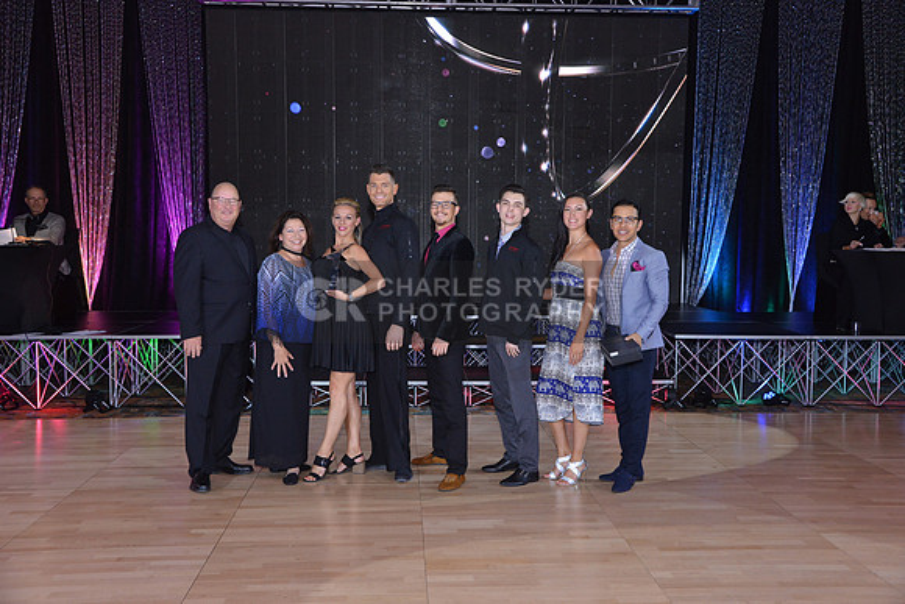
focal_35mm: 35
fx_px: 880
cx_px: 452
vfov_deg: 37.9
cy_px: 302
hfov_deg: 54.4
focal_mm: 35
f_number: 5
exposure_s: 1/250
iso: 2000
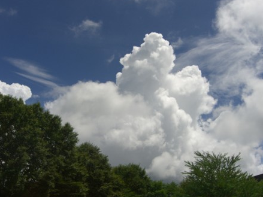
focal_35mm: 39
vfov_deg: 36.8
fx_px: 296
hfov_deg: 47.9
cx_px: 134
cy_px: 98
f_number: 8
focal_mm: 7.9
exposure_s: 1/640
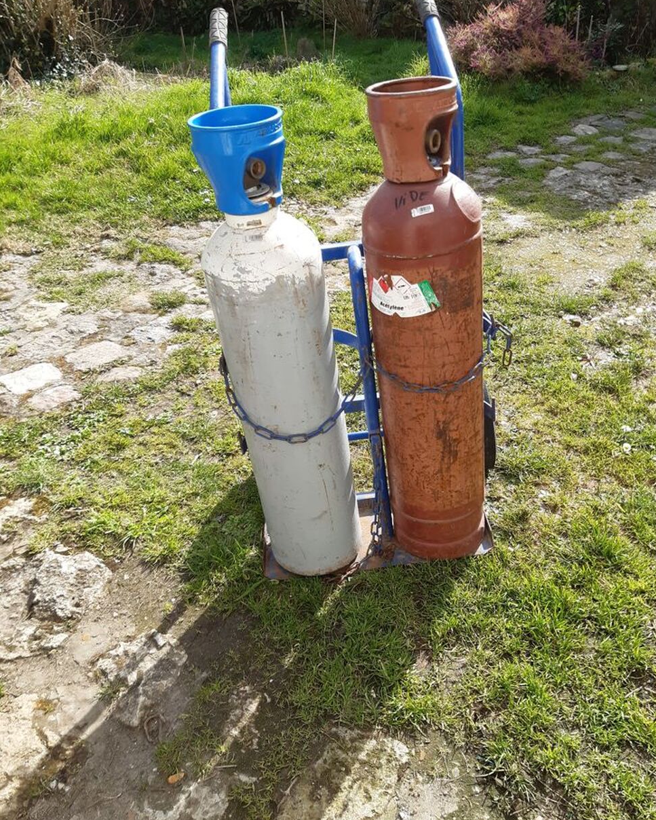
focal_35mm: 28
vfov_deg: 62.2
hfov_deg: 51.5
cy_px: 411
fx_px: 679
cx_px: 338
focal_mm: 3.92
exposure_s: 1/605
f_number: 1.7
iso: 40
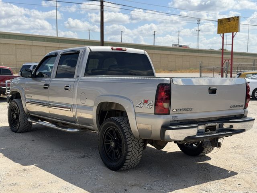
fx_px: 356
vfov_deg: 30.3
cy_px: 96
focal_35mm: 48
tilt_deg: -5.3
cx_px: 128
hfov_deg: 39.7
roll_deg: -1.6
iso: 64
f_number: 1.78
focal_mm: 6.76
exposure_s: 1/4878
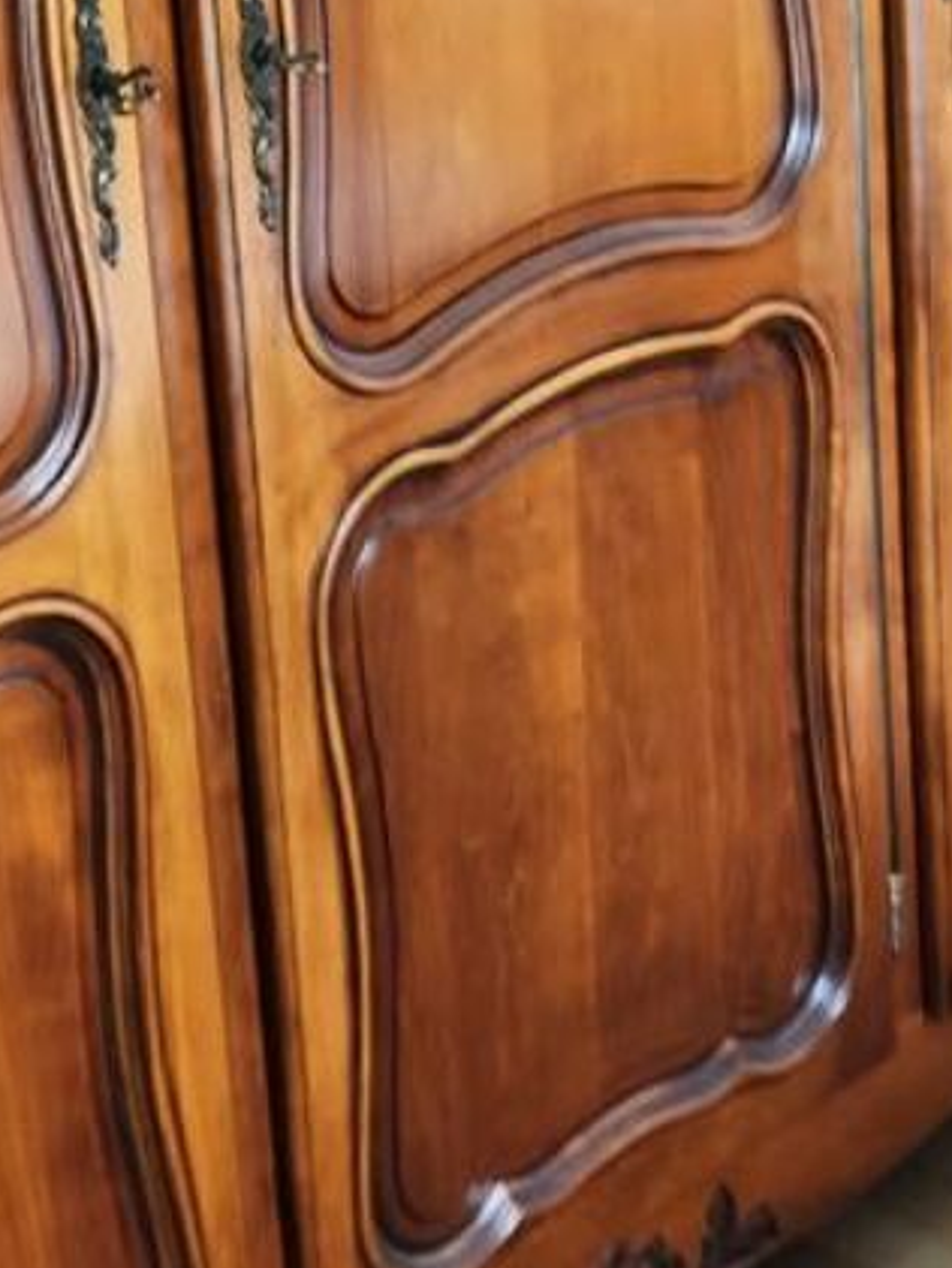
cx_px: -57
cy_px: -50
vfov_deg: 24.3
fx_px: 2785
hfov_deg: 18.7
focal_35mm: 76
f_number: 1.8
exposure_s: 1/100
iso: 320
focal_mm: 5
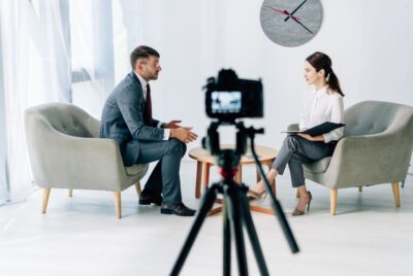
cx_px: 206
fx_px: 551
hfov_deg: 41.1
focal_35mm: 48
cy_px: 138
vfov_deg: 28.2
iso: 100
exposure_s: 1/200
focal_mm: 48
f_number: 3.5
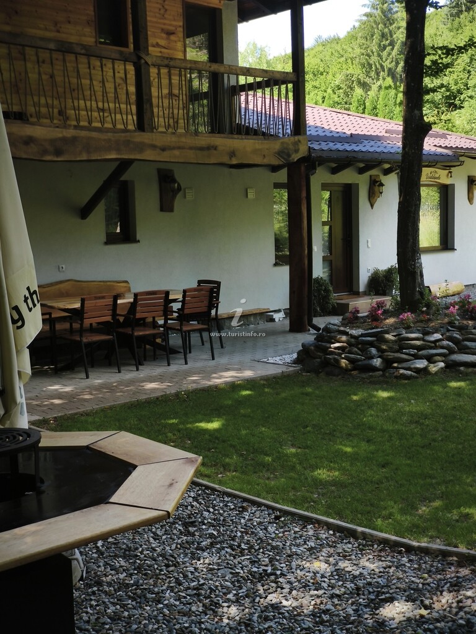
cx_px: 238
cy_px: 317
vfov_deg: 38.2
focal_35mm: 50
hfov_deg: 29.1
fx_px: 917
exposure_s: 1/169
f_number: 1.9
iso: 100
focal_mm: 7.1
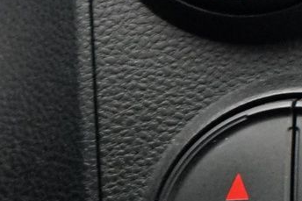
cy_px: 145
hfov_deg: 6.6
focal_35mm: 269
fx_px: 2255
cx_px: 1068
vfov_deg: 5.1
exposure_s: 1/60
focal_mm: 37
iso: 3200
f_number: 4
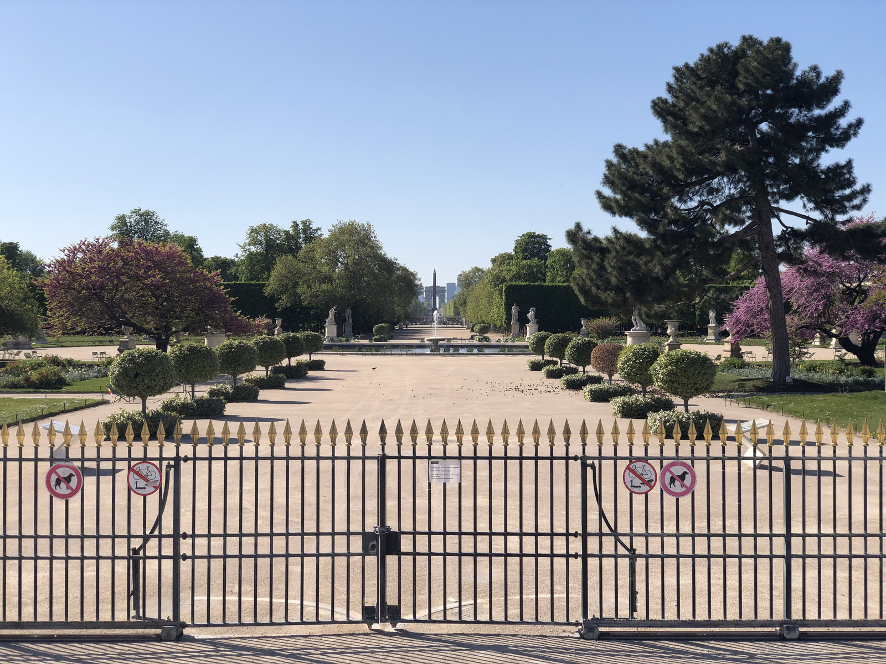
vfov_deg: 28.0
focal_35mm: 52
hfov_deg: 36.8
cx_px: 443
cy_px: 332
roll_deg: +0.9
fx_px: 1331
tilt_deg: +0.0
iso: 16
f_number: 2.4
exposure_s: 1/1799
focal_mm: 6
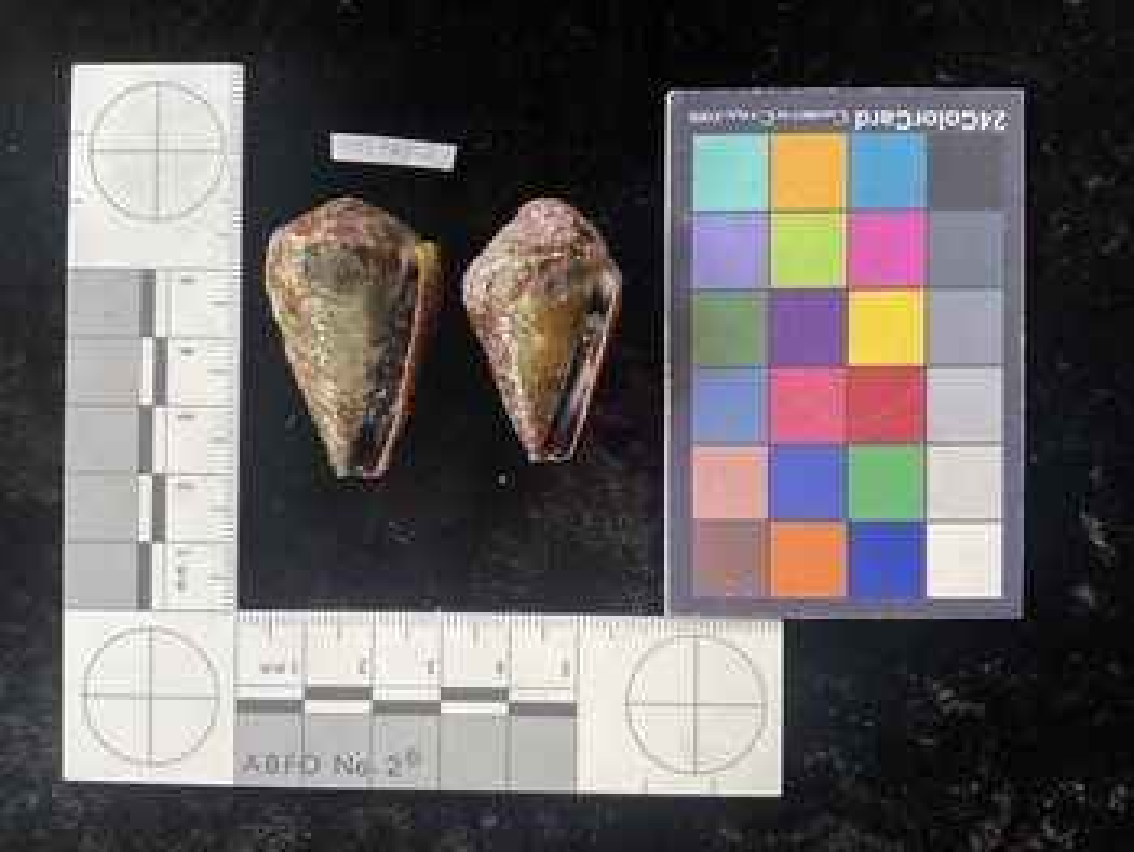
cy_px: 426
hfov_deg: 61.6
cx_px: 567
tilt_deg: -89.5
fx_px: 951
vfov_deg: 48.3
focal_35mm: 29
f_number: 1.8
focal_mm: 3
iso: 80
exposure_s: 1/60
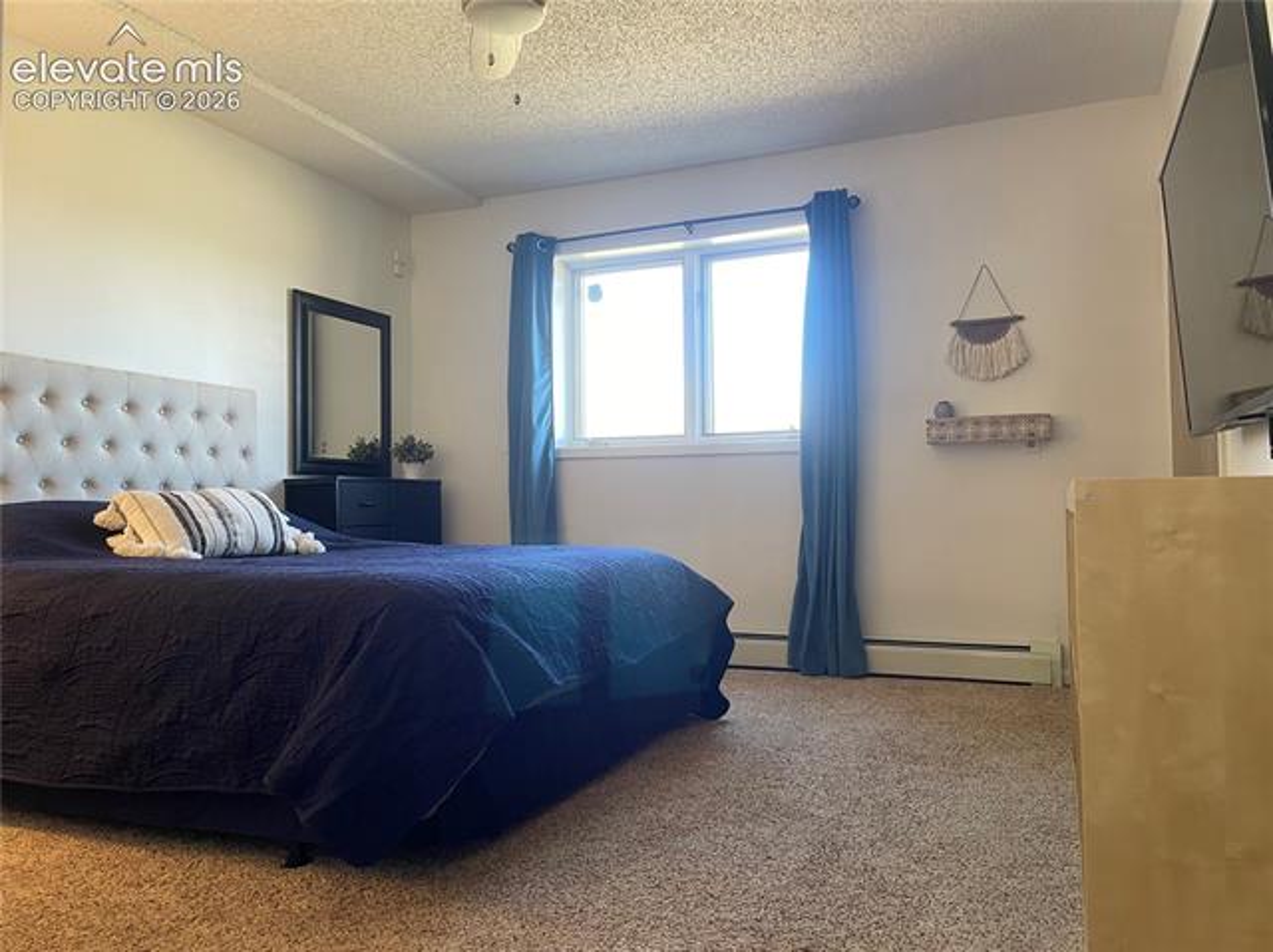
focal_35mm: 26
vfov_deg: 53.0
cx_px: 636
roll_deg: +0.8
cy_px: 476
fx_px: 955
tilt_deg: +0.6
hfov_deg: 67.3
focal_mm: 4.2
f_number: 1.6
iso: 125
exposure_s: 1/60
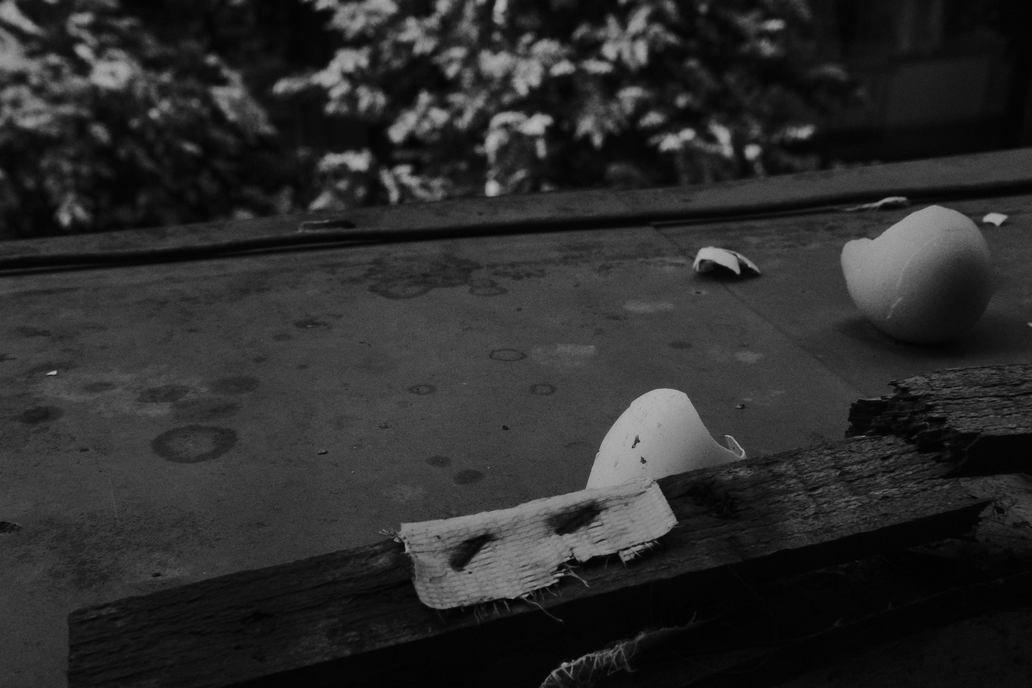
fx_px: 1519
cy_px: 344
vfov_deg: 25.5
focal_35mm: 53
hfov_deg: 37.5
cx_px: 516
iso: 8000
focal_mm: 35
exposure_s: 1/2000
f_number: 16
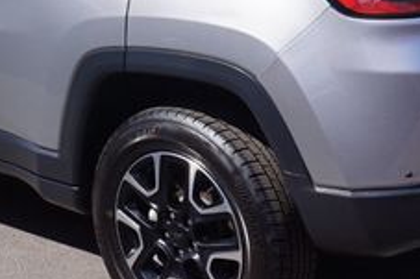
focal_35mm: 97
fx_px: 1136
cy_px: 31
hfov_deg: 20.9
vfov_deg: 13.9
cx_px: 161
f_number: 13
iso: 100
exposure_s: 1/80
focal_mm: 23
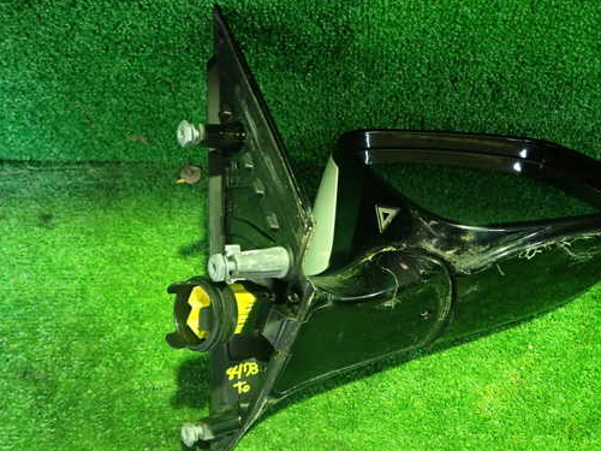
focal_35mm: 30
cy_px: 237
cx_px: 358
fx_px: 521
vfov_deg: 46.8
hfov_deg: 59.5
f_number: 2
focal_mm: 4.5
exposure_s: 1/20
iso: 800
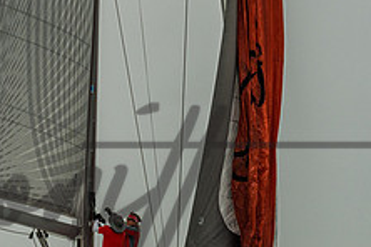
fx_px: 2896
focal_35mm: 281
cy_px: 185
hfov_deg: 7.3
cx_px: -31
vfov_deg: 4.9
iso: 400
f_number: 6.3
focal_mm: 101
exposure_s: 1/3200
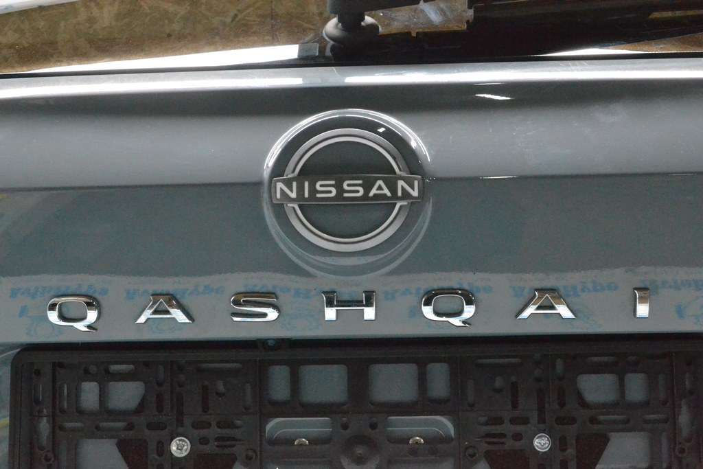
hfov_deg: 38.9
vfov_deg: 26.5
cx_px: 352
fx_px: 996
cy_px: 234
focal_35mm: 51
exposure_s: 1/50
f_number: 13
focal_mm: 34
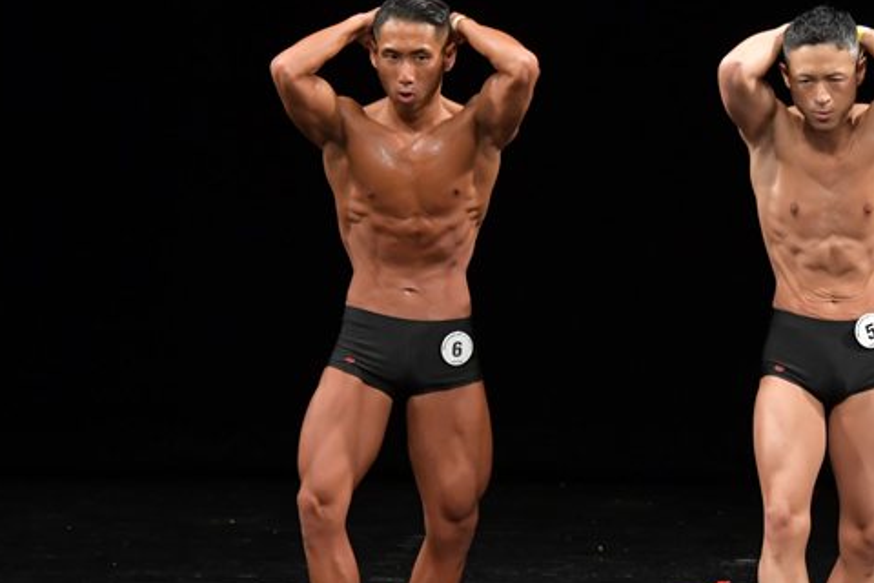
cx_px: 622
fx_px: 10584
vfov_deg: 3.2
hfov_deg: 4.7
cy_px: 406
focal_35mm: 436
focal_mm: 180
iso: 2500
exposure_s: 1/400
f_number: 5.6
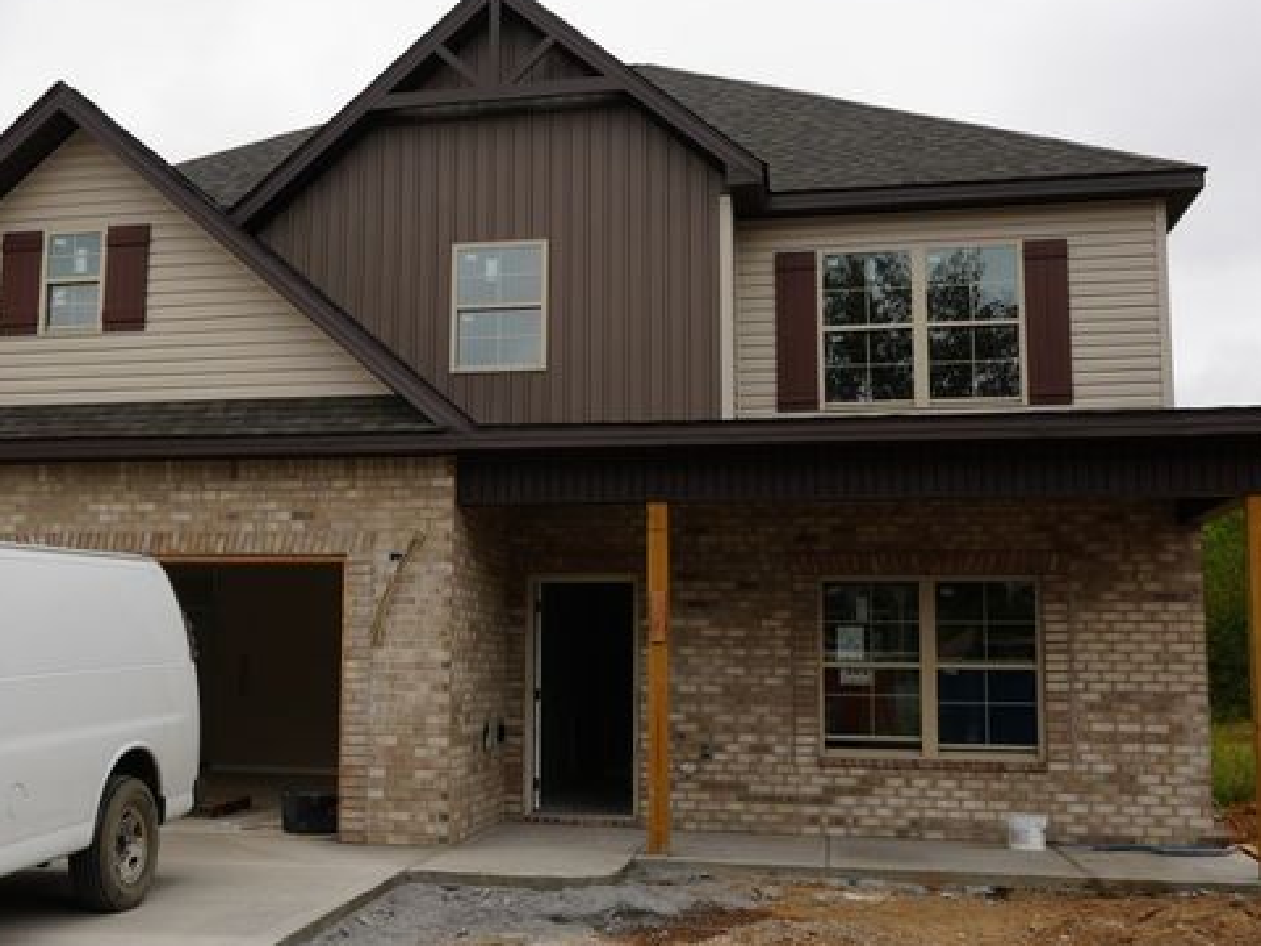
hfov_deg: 45.2
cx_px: 436
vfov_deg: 35.1
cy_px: 480
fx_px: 1494
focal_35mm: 41
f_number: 8
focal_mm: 13.5
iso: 100
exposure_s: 1/125
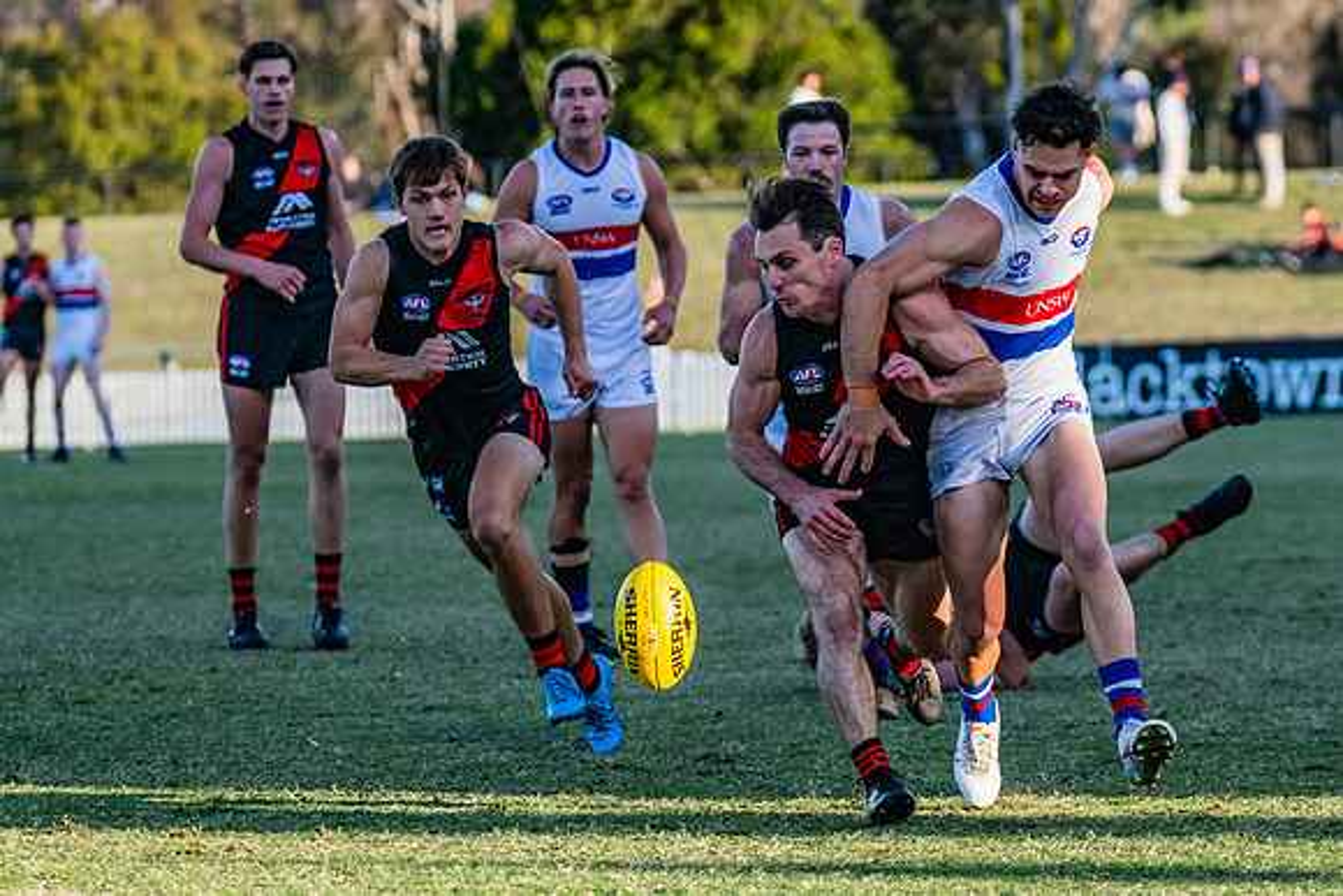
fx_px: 11197
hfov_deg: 6.9
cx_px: 960
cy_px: 439
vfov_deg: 4.6
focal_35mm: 300
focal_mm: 210
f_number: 5.6
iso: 800
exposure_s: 1/1600
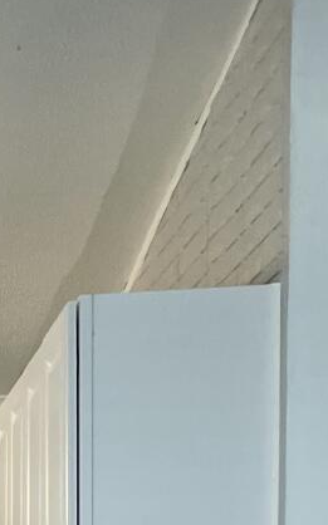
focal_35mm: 132
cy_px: 776
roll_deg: +1.9
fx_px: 1889
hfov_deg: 9.1
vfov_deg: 14.8
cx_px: -396
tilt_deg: -4.4
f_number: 1.6
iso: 125
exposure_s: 1/120
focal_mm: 4.2
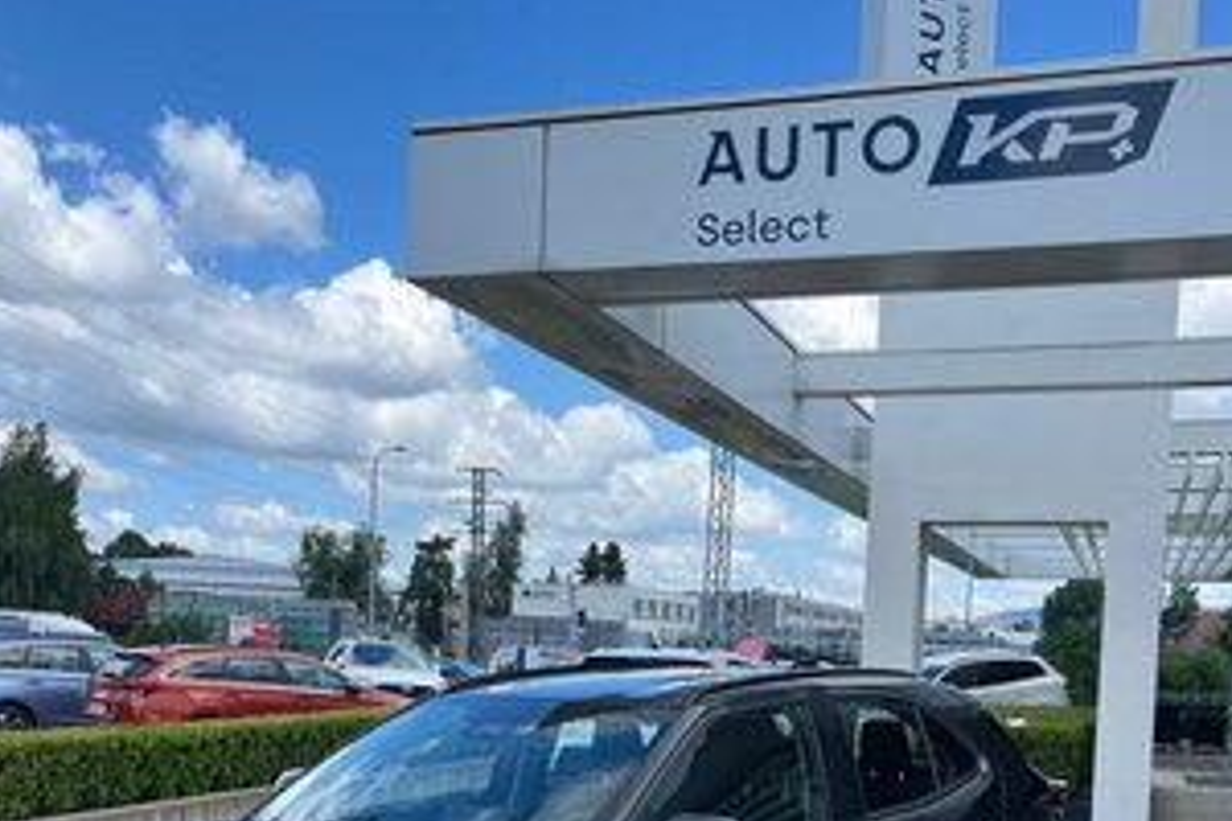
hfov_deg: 44.5
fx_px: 1506
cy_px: 731
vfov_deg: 29.3
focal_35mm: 44
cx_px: 600
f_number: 1.6
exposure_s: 1/1129
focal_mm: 5.1
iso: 50
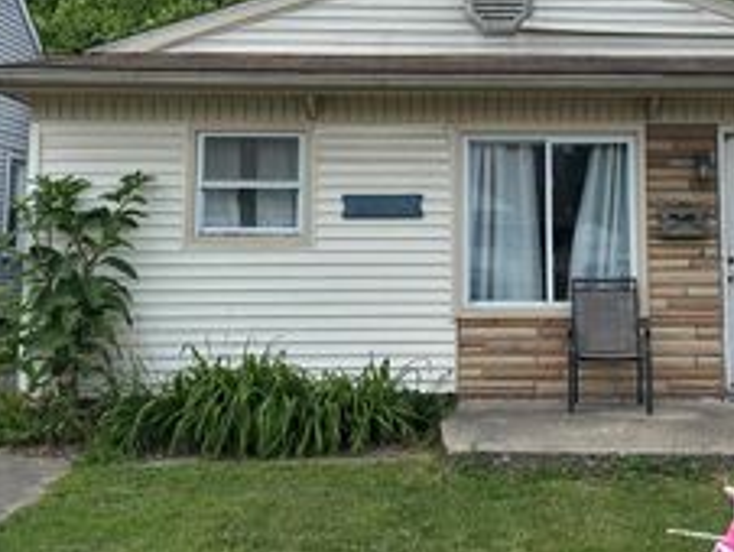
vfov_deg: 27.1
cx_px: 487
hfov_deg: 35.8
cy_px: 128
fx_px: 1125
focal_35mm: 53
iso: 80
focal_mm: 6.86
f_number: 1.78
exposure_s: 1/2525
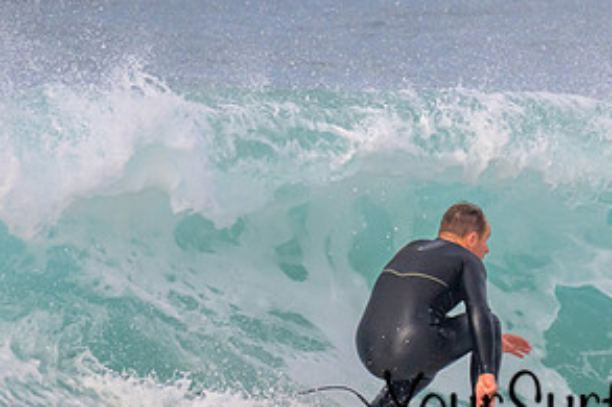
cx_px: 571
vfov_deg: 0.6
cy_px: 272
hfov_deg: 0.9
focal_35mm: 2179
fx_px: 37021
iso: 1100
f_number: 11
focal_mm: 800
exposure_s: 1/2000
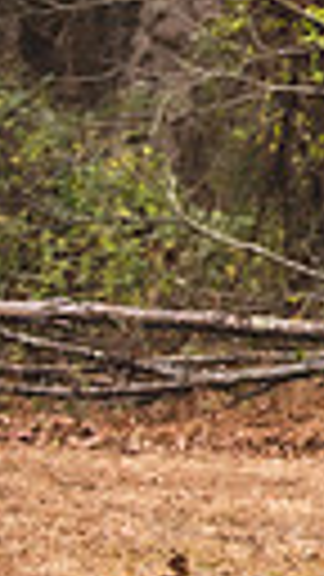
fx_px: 5941
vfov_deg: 5.5
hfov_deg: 3.0
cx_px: 1192
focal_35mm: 389
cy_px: 182
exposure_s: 1/400
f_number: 4
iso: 500
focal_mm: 82
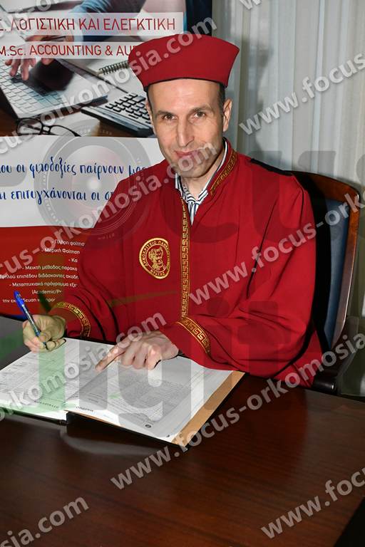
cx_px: 182
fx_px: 730
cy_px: 274
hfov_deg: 28.1
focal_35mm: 48
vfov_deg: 41.1
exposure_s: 1/250
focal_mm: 32
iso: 3600
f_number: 7.1
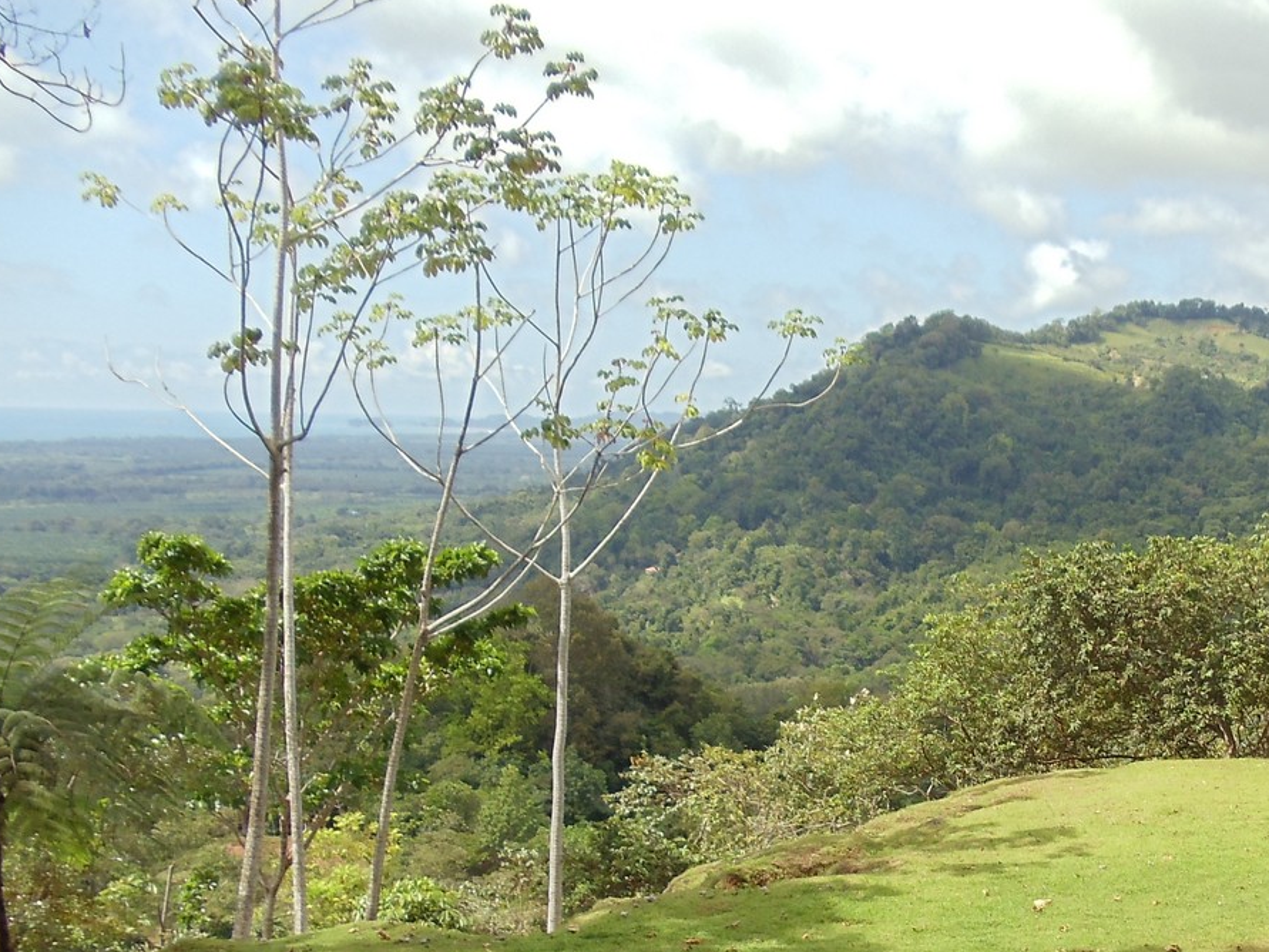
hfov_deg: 24.3
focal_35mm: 79
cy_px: 781
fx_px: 2896
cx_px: 1030
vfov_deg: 18.5
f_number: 7.1
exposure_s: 1/200
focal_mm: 6
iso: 100
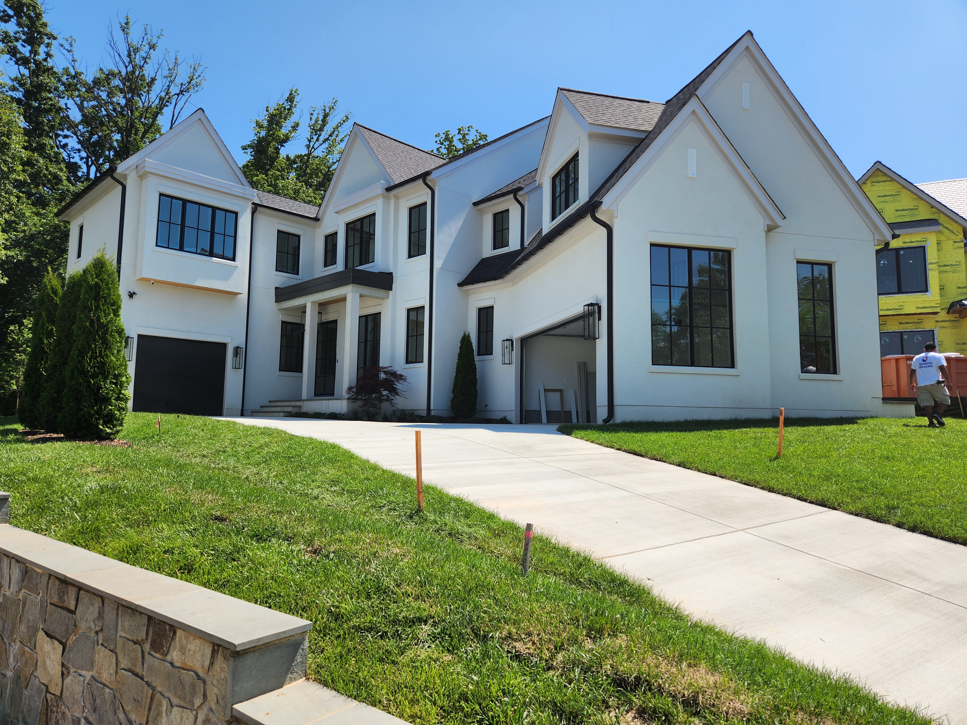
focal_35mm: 23
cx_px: 484
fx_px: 643
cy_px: 362
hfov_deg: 73.9
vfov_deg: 58.9
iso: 20
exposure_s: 1/1869
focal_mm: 5.4
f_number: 1.8
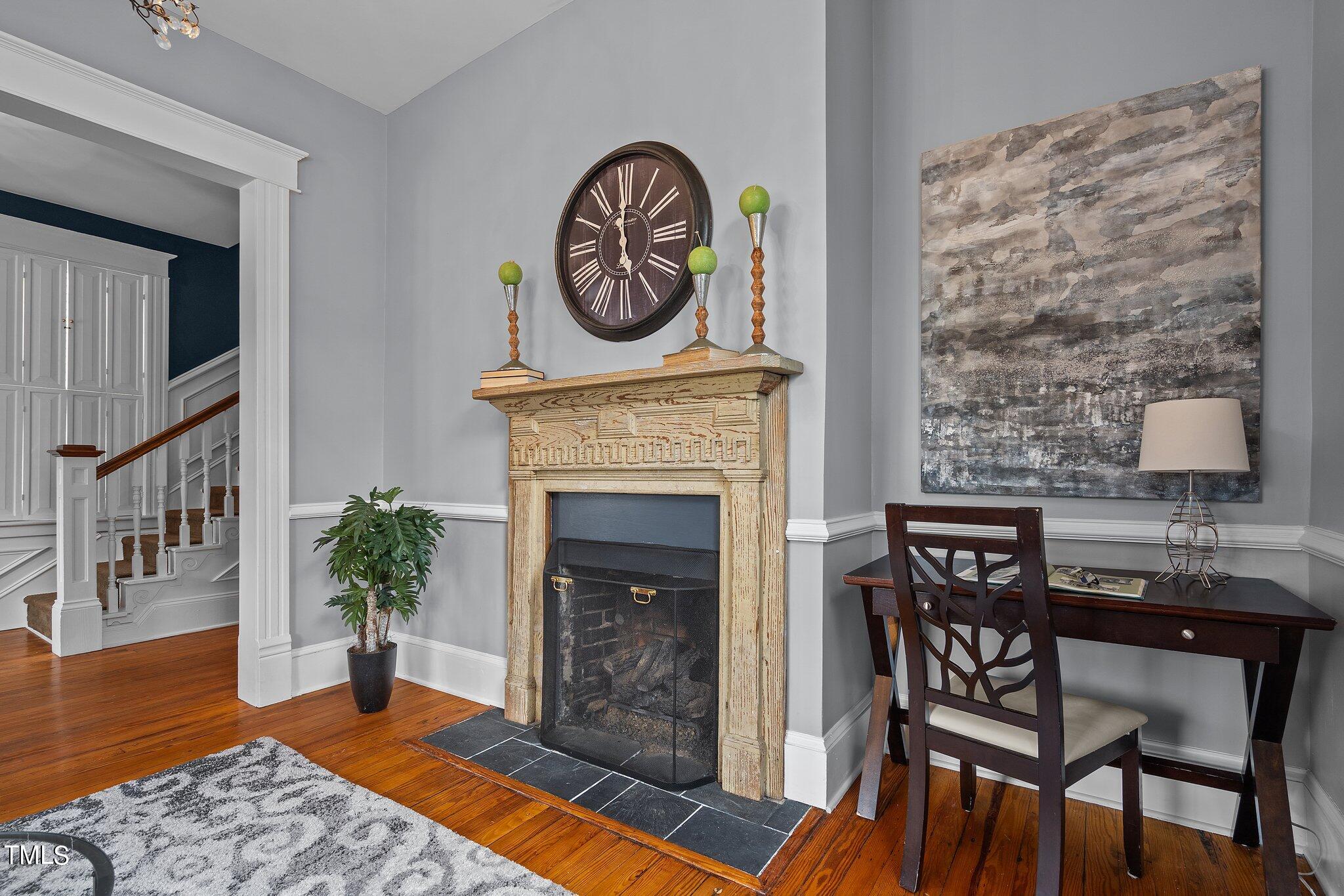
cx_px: 672
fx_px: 597
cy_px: 448
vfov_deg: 73.7
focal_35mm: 16
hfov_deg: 96.7
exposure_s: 1/1.43
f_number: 8
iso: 400
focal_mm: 16
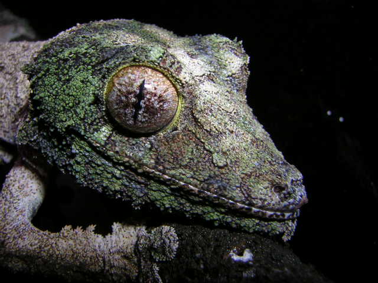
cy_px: 142
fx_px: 393
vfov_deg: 39.7
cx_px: 189
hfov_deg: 51.4
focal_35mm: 36
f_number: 5.2
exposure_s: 1/60.1
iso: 50
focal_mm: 4.7
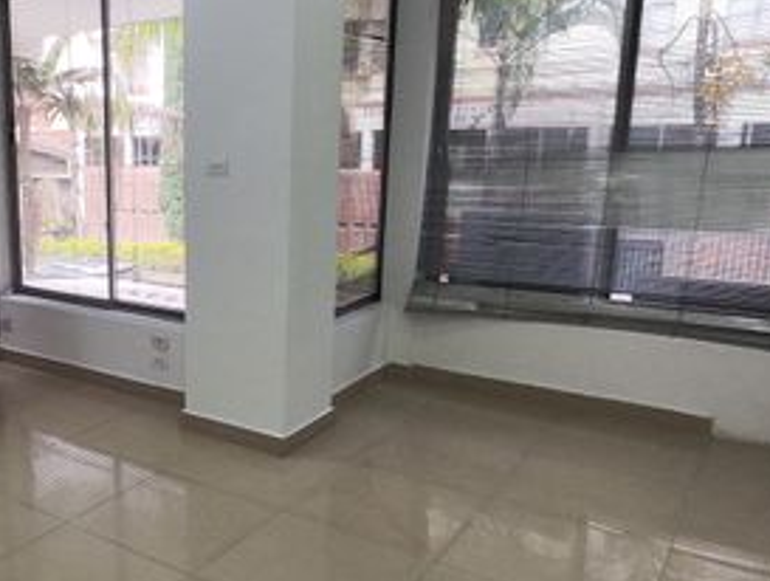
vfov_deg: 41.9
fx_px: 758
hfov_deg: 49.7
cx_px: 121
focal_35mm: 34
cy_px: 293
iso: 249
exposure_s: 1/120
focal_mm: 2.16
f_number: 2.2
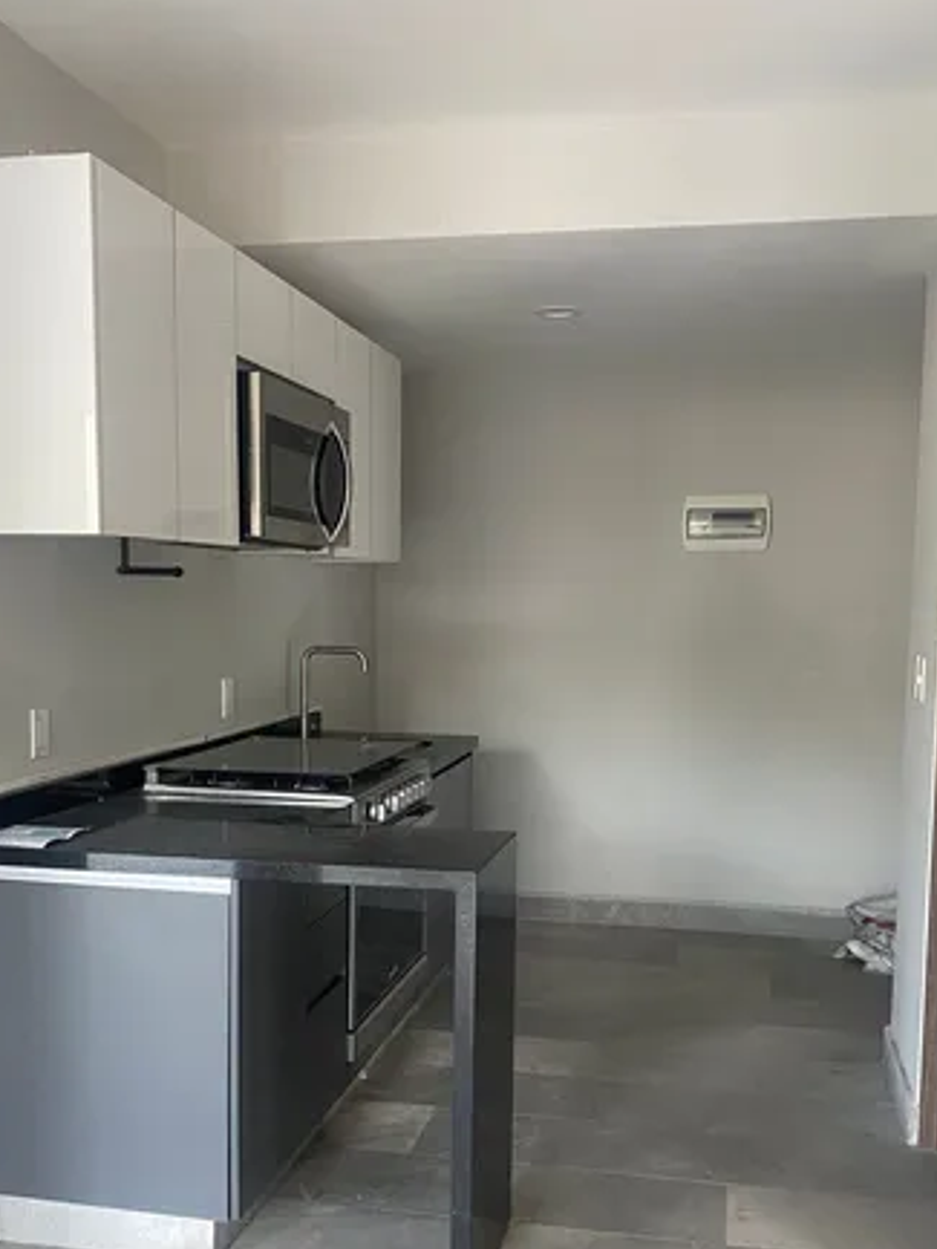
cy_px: 767
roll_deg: -1.2
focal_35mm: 36
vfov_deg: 50.9
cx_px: 453
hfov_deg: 39.7
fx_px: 1299
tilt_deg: -7.2
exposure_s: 1/60
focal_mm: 4.25
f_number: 1.8
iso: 200
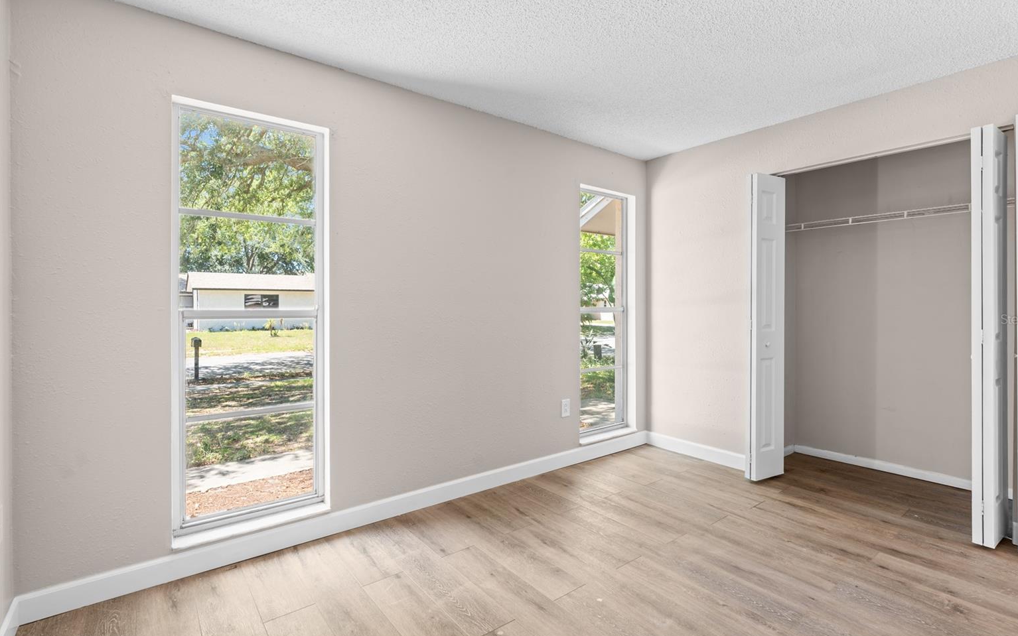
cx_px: 529
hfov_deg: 94.3
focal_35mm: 17
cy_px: 319
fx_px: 472
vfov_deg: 68.0
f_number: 8
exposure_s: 1/1.25
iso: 200
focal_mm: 16
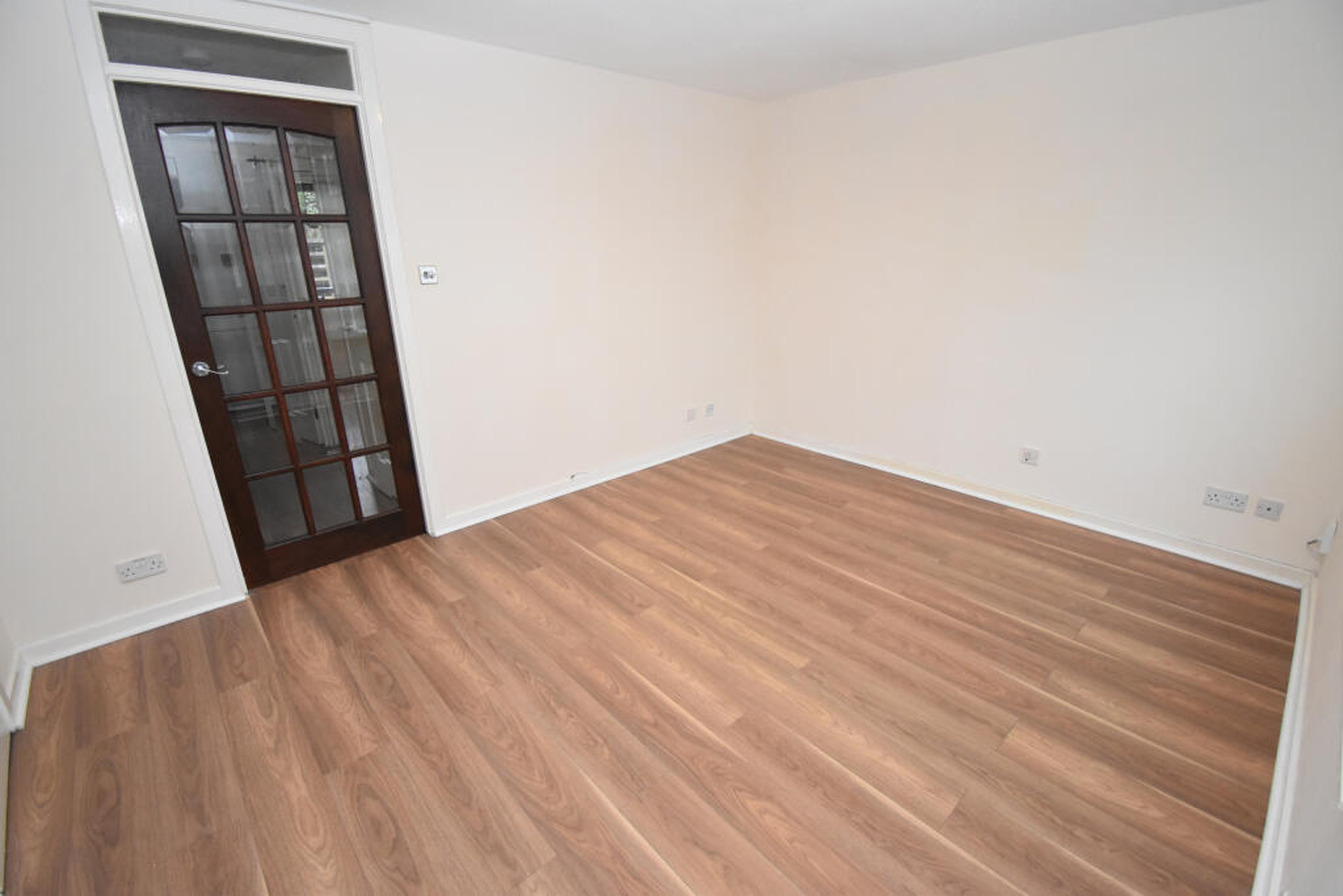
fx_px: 560
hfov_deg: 100.4
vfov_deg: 77.3
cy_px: 448
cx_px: 672
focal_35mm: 15
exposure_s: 1/125
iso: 3200
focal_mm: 10
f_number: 4.5
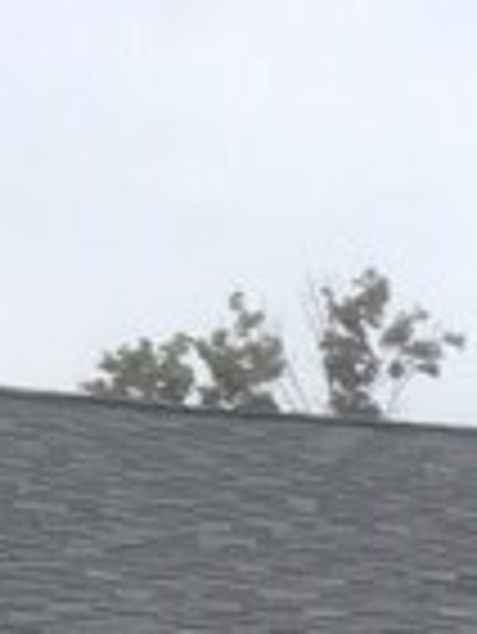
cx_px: 1382
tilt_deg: -14.1
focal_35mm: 211
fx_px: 3871
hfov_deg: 6.5
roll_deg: -1.3
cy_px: 2217
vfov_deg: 7.6
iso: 25
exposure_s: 1/884
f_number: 2.2
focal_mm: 4.15
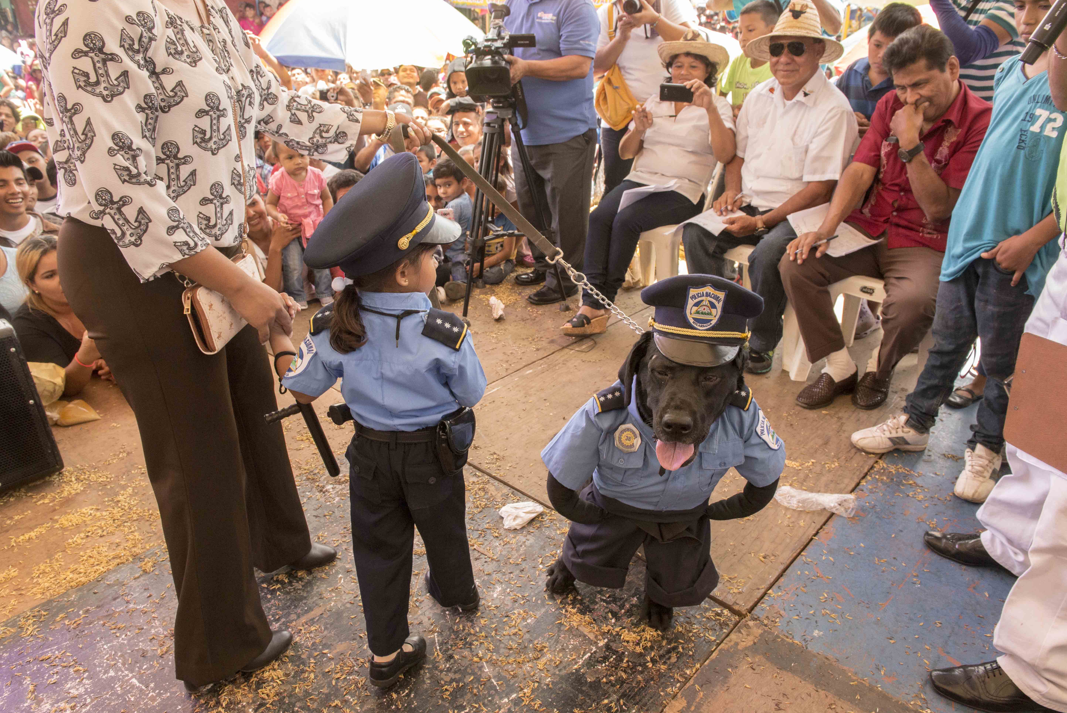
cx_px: 517
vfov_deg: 51.3
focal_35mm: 25
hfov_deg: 71.5
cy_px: 354
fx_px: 741
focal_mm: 24
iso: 3200
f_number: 9
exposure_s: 1/400
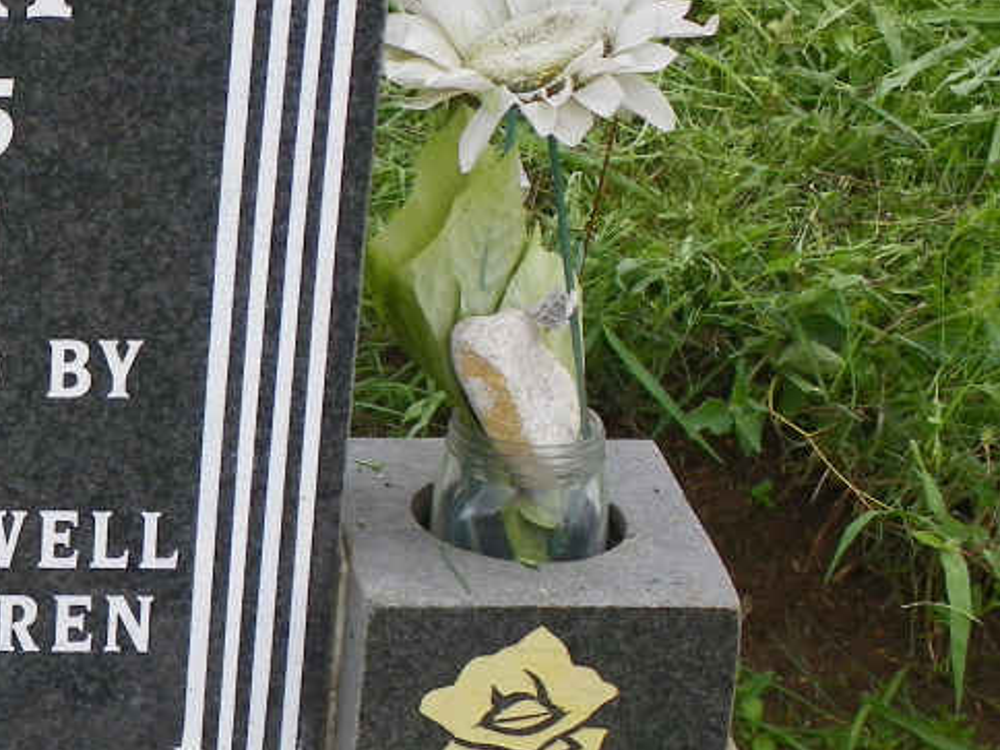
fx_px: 5229
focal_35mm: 181
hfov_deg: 10.7
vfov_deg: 8.2
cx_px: -190
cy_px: 213
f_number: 3.5
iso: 64
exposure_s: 1/160
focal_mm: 13
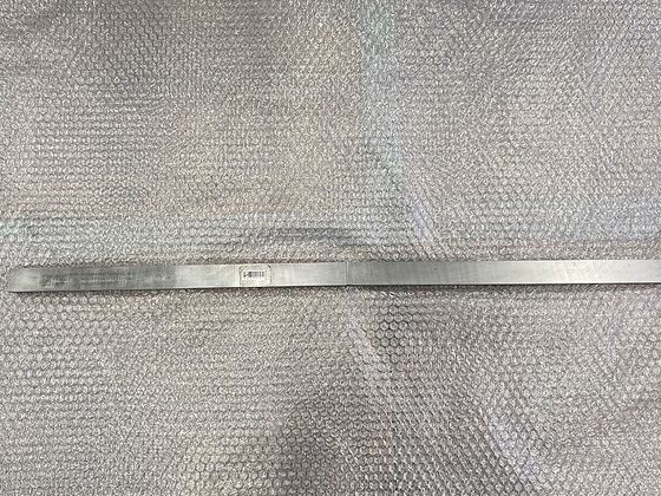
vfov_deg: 44.1
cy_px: 263
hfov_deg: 56.8
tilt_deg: -82.1
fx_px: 611
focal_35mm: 32
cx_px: 318
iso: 80
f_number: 1.8
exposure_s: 1/118
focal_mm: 3.99
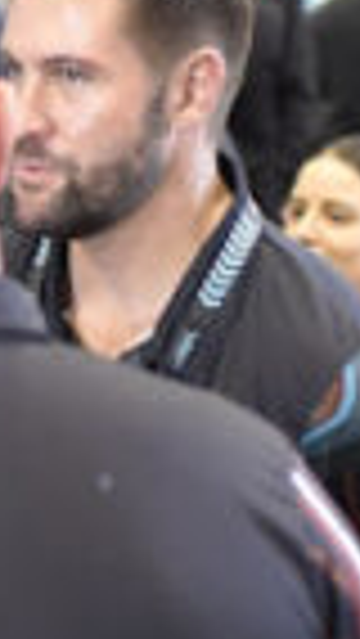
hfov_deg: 4.5
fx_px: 4492
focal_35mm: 265
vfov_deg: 8.1
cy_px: 572
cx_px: -351
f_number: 2
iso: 800
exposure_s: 1/60
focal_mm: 35
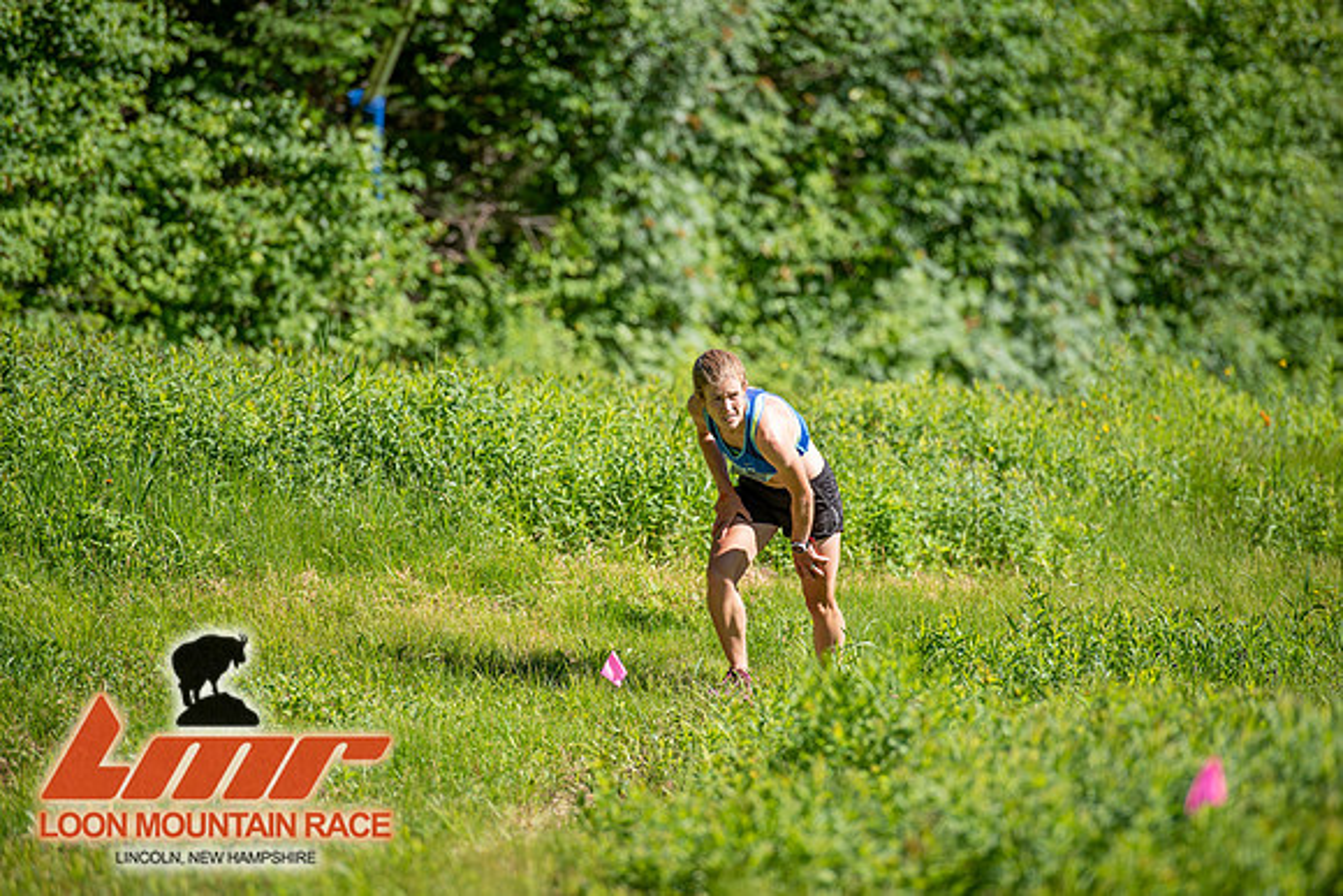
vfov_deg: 6.9
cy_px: 448
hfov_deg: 10.3
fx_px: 7463
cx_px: 672
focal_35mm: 200
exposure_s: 1/640
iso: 100
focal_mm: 200
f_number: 3.5
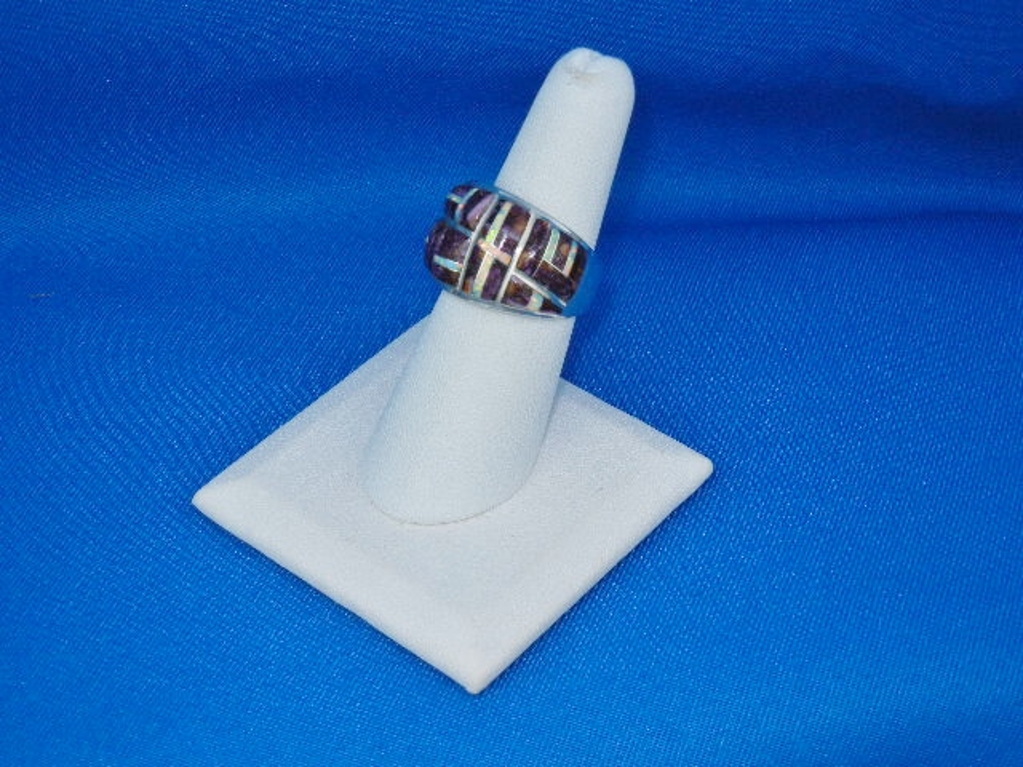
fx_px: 2010
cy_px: 384
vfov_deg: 21.6
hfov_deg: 28.6
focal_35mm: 68
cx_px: 512
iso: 200
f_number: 4.1
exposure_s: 1/32.8
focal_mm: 12.2
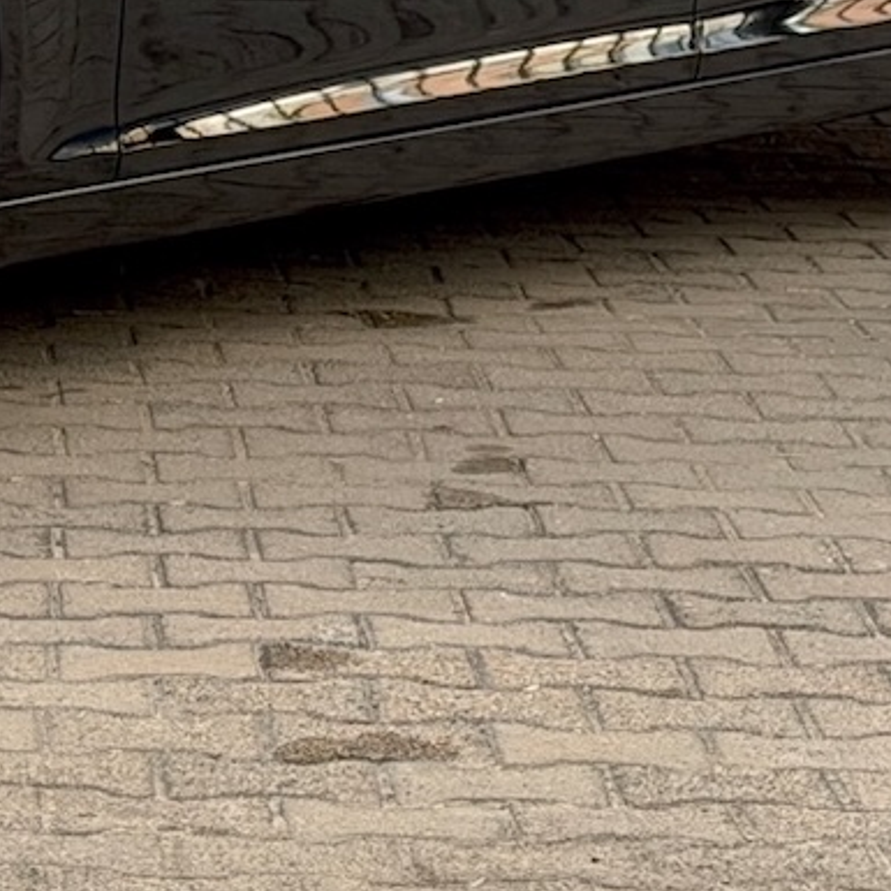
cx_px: -146
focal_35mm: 160
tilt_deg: -3.2
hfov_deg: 10.8
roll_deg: -0.4
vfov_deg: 10.6
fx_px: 4659
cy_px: -308
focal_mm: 6.76
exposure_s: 1/275
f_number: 1.78
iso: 64
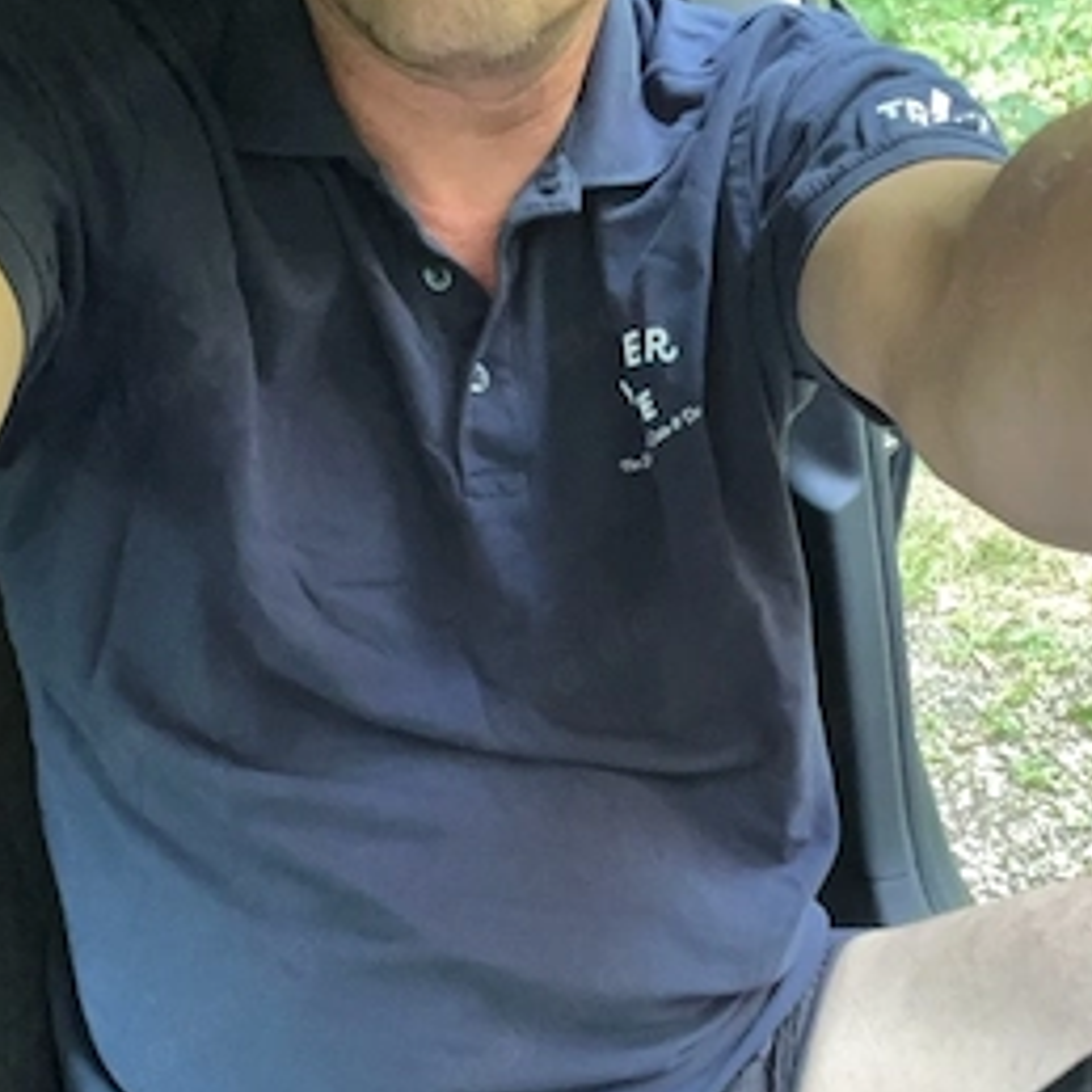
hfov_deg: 40.9
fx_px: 1463
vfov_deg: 40.4
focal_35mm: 41
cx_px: 590
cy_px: 729
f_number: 2.2
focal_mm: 2.71
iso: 320
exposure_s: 1/52
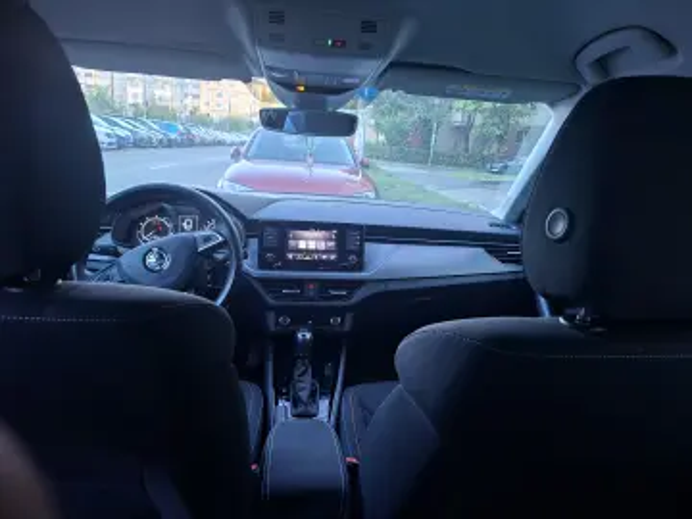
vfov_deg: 58.9
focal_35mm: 23
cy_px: 260
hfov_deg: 73.9
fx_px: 460
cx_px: 346
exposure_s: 1/50
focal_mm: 5.54
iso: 160
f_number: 1.8
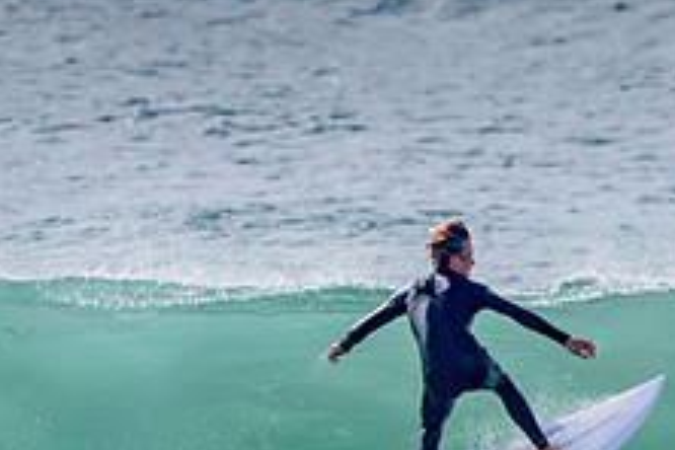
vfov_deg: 0.9
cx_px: 572
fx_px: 30035
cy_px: 426
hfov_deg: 1.3
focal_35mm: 1602
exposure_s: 1/2000
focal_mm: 500
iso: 100
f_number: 5.6
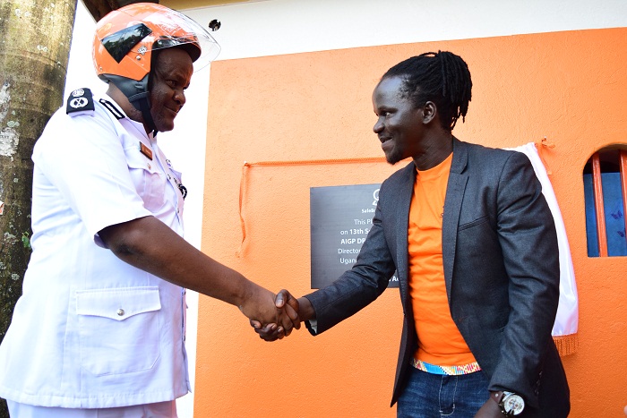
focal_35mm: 30
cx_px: 314
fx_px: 523
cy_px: 209
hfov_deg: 61.9
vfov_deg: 43.6
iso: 1600
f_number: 3.8
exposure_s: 1/1000
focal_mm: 20
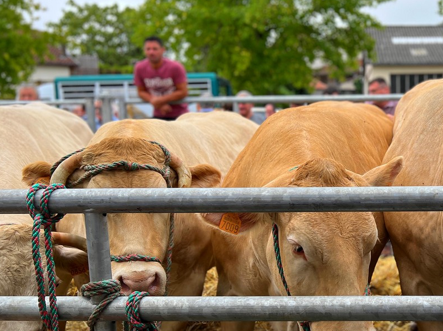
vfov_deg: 30.8
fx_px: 601
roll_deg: +0.3
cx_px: 394
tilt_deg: -9.1
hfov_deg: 37.9
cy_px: 194
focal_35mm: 47
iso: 50
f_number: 1.5
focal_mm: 5.7
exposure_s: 1/1009
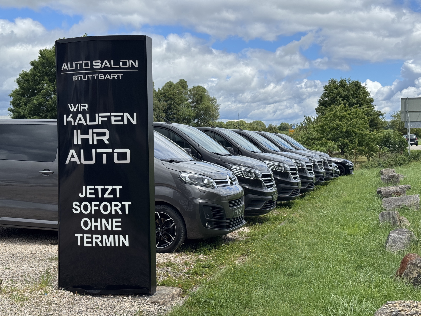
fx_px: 584
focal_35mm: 48
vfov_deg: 30.3
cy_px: 158
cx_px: 210
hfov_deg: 39.7
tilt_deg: -2.8
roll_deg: +1.0
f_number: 1.78
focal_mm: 6.76
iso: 64
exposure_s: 1/4608
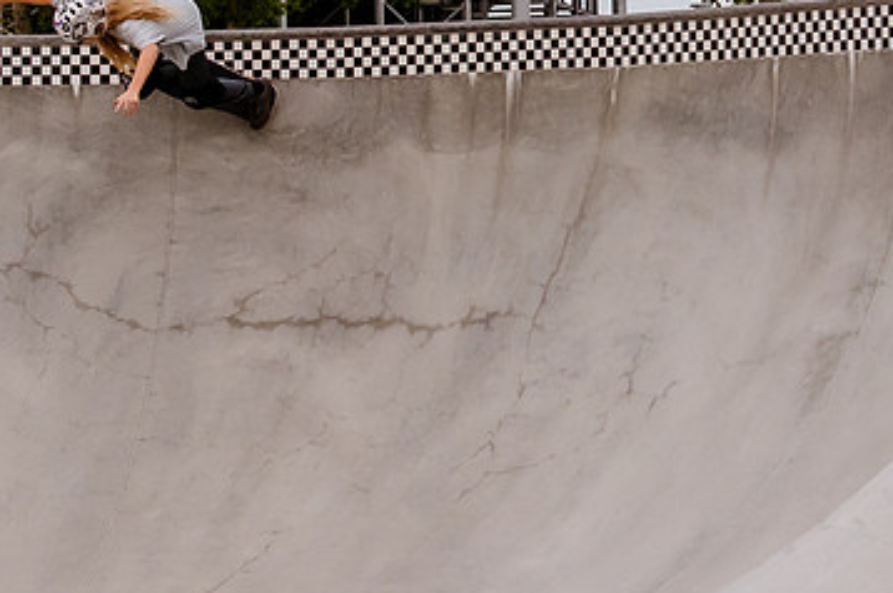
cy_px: 96
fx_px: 4486
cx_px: 710
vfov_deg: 7.6
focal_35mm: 181
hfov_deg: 11.3
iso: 2500
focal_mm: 48
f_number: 8
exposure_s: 1/400
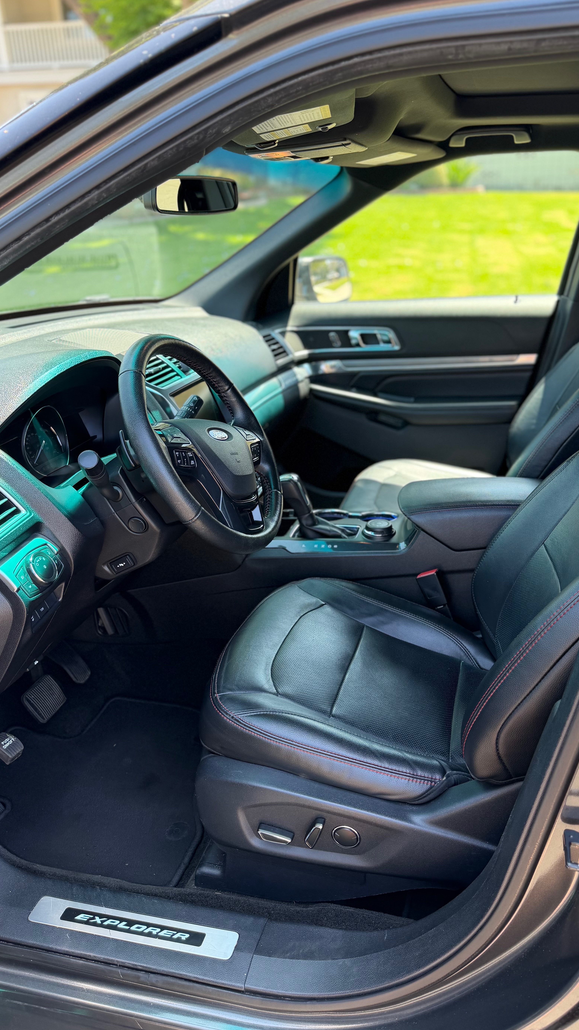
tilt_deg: -24.7
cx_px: 342
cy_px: 509
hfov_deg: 42.7
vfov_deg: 69.9
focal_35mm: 27
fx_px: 737
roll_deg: +1.3
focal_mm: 6.76
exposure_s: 1/179
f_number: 1.78
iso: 80
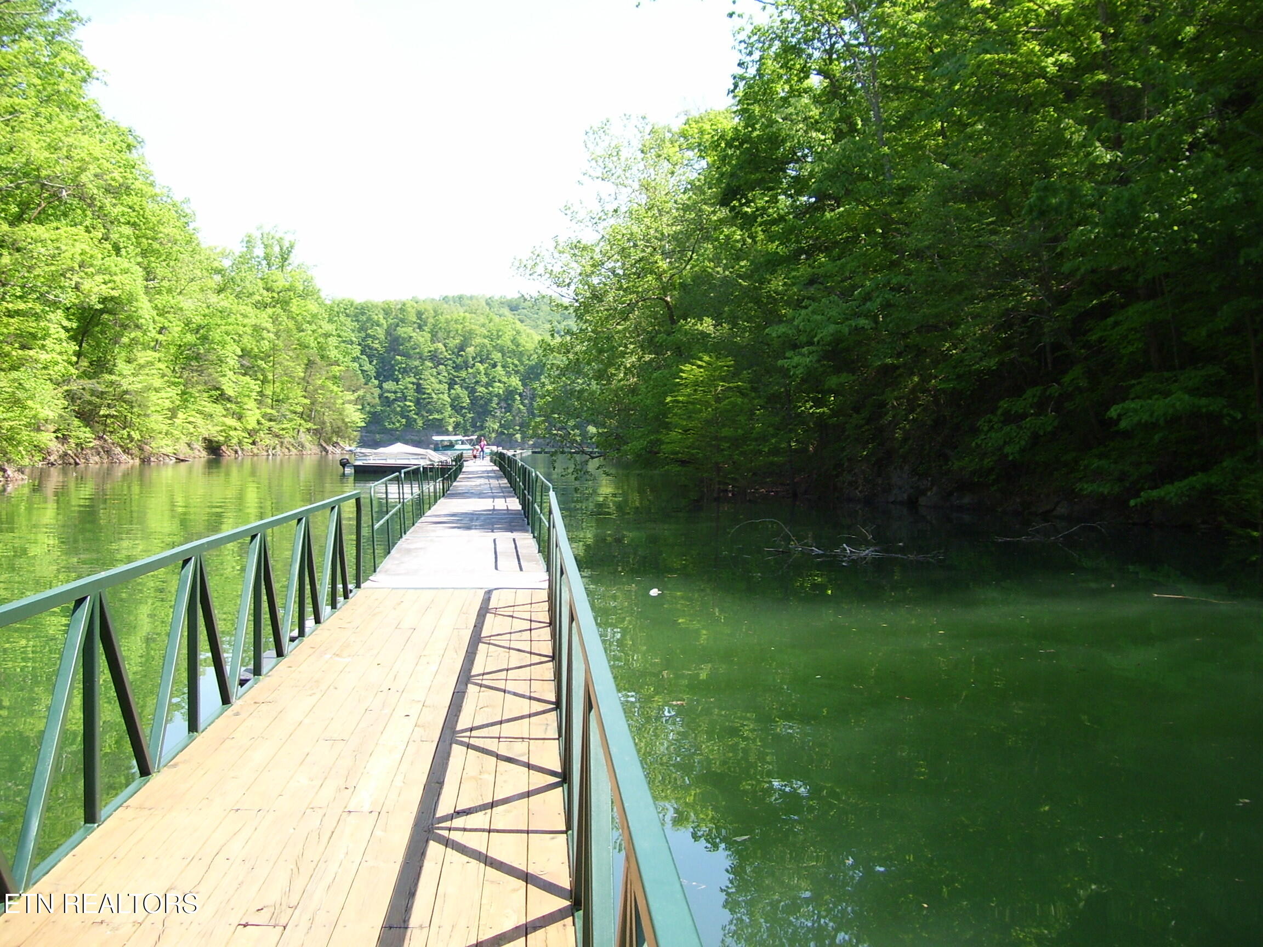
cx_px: 632
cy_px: 474
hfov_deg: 51.4
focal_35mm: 36
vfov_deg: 39.7
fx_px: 1313
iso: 80
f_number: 2.7
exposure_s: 1/500
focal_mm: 6
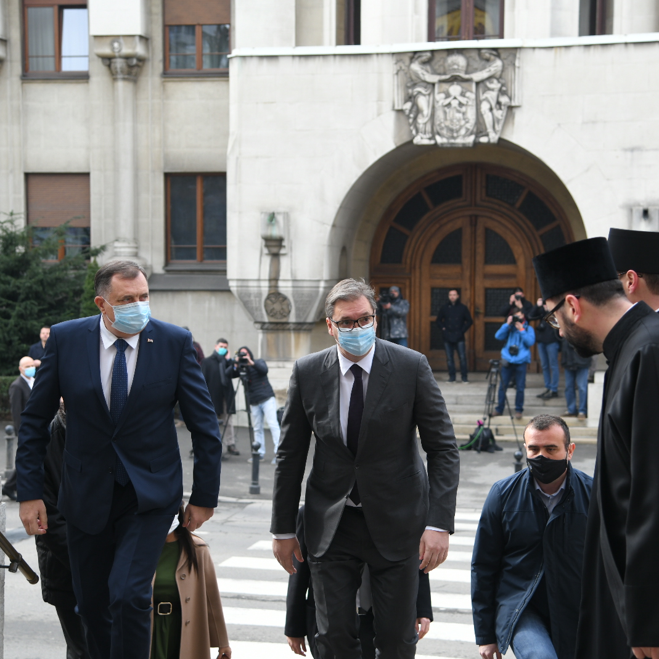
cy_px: 328
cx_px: 350
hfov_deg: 25.7
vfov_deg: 25.7
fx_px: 1443
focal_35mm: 67
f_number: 4
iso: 400
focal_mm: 52
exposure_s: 1/500
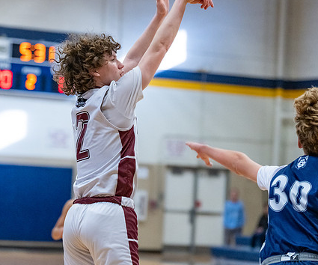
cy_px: 147
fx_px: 1454
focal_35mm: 152
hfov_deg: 12.5
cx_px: 116
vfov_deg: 10.4
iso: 5000
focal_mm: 102
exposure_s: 1/1000
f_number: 2.8
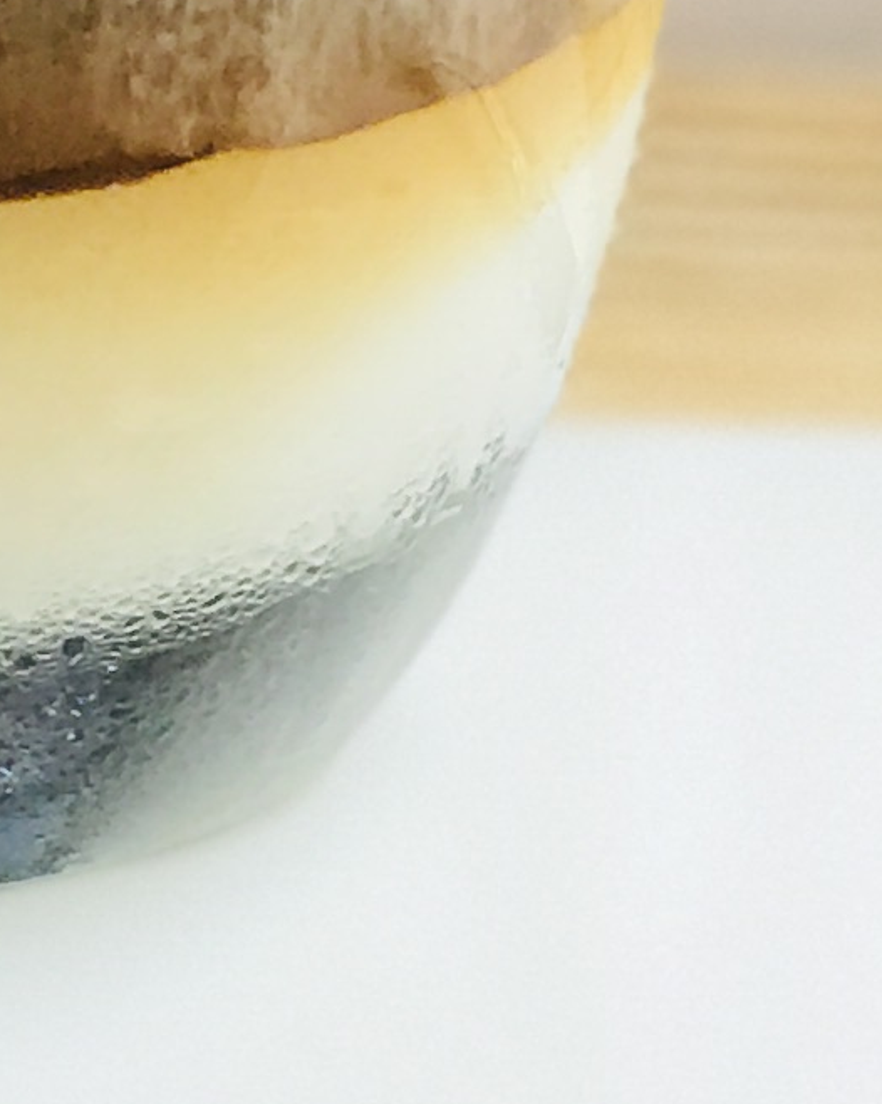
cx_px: -79
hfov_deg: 4.5
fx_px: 11132
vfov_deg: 5.5
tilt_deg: -9.7
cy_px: -1341
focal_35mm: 341
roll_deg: +0.7
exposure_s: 1/60
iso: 25
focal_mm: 6.6
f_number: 2.8
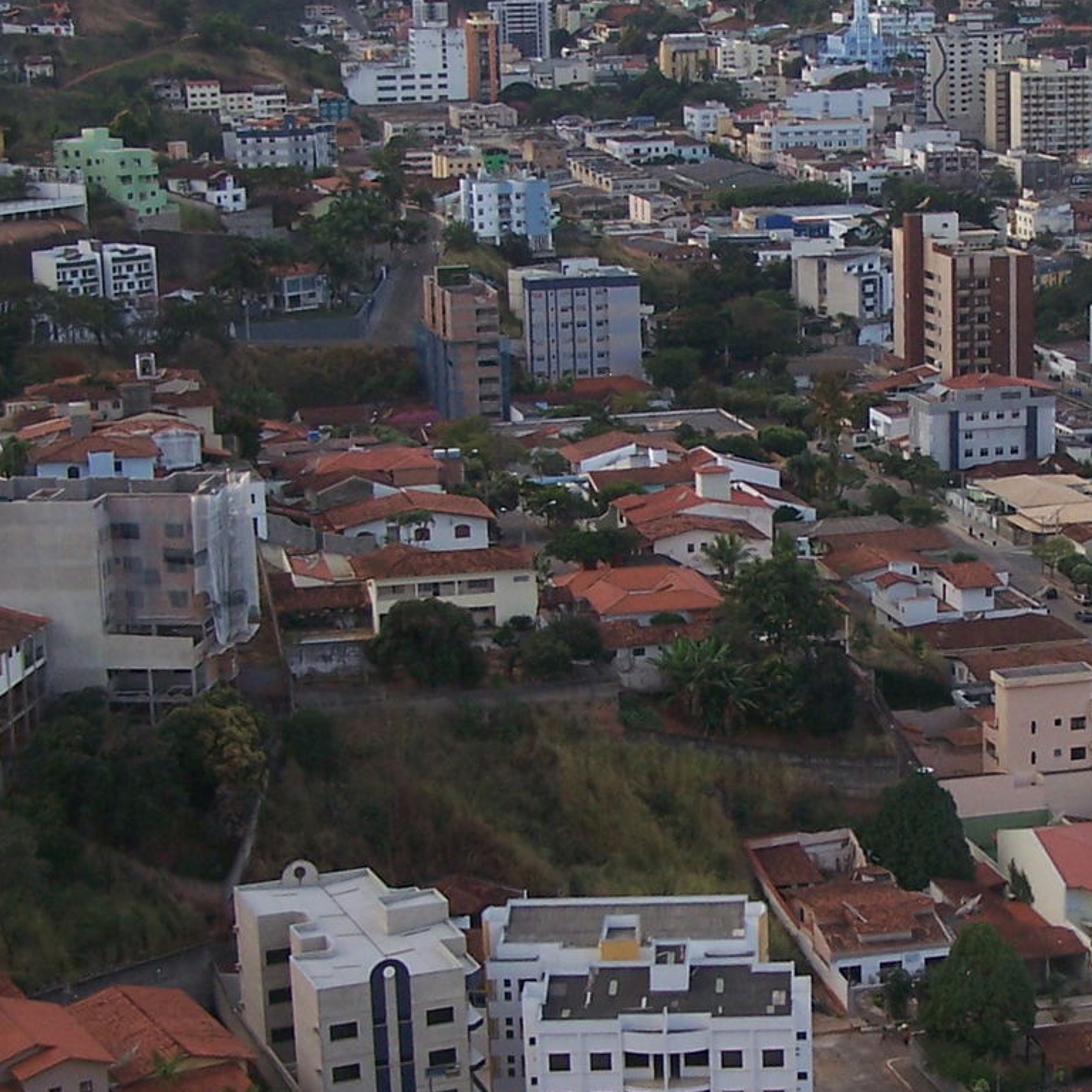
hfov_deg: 20.3
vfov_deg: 20.6
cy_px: 584
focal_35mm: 84
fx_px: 2998
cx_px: 941
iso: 80
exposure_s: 1/200
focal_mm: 6.3
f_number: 2.8
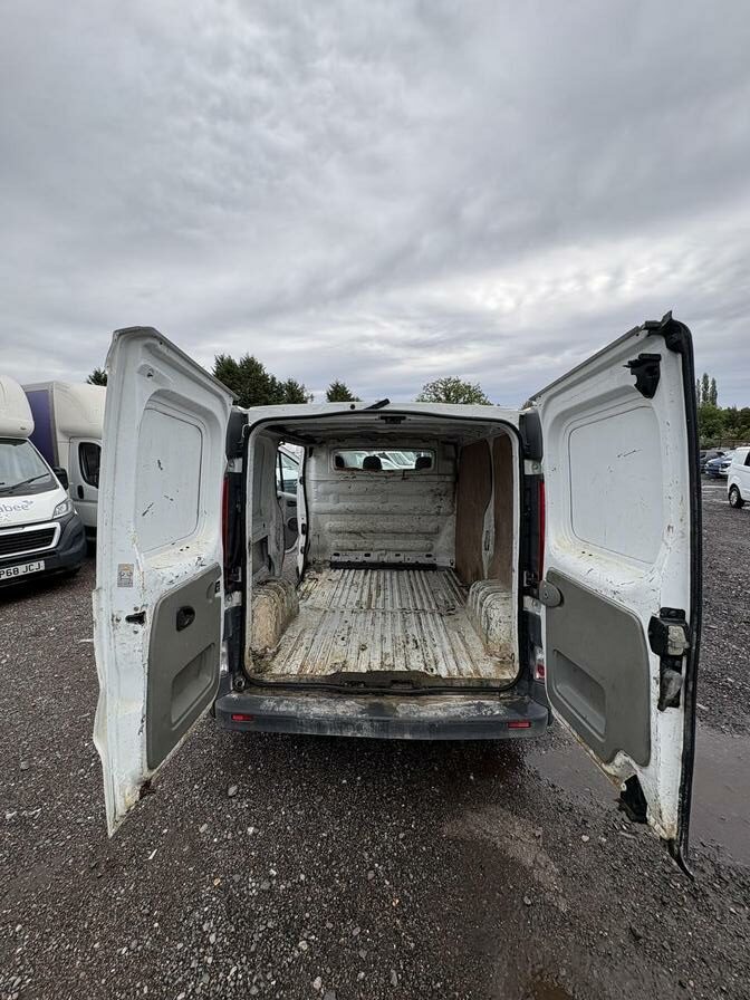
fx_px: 404
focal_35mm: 14
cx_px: 375
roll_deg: -2.8
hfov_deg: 85.7
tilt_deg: -4.0
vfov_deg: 102.1
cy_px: 500
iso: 40
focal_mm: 2.22
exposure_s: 1/700
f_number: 2.2
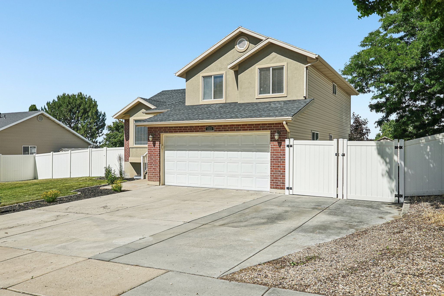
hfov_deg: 63.7
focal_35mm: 29
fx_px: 358
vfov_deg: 45.0
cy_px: 148
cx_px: 222
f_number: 8
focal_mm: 29
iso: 100
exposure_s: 1/500
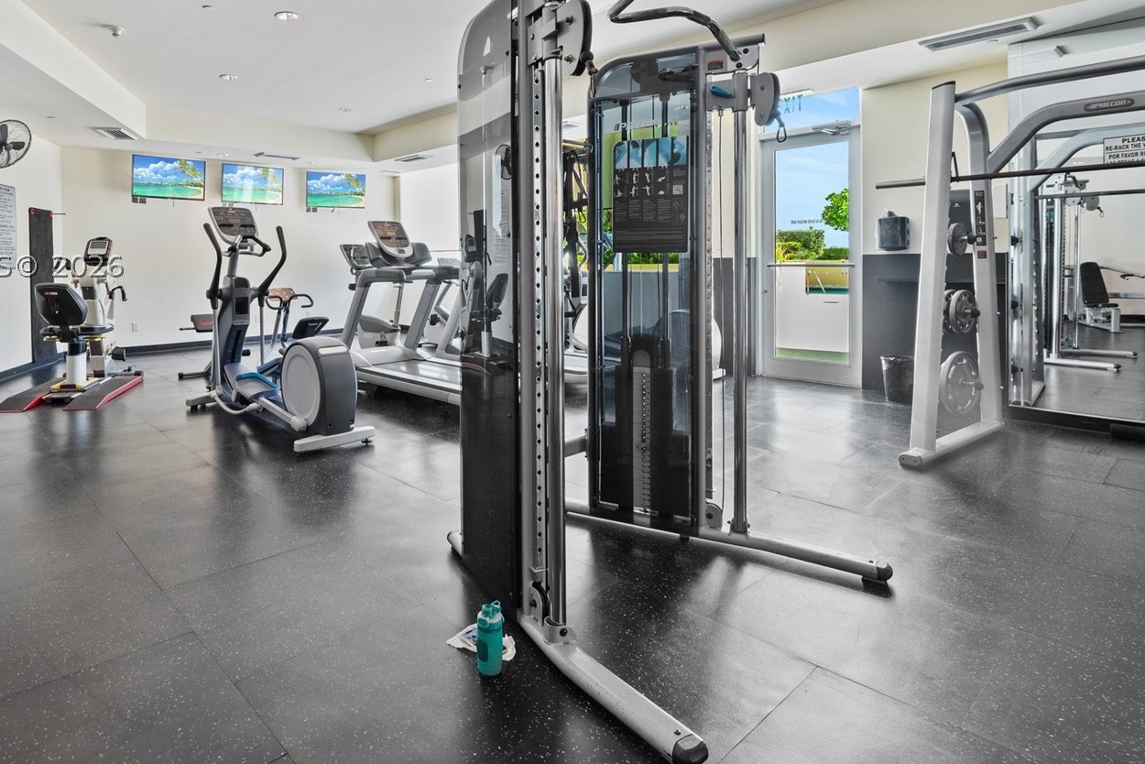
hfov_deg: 86.2
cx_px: 483
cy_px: 265
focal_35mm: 19
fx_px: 604
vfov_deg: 63.2
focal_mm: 14
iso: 200
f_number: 8
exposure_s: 1/25
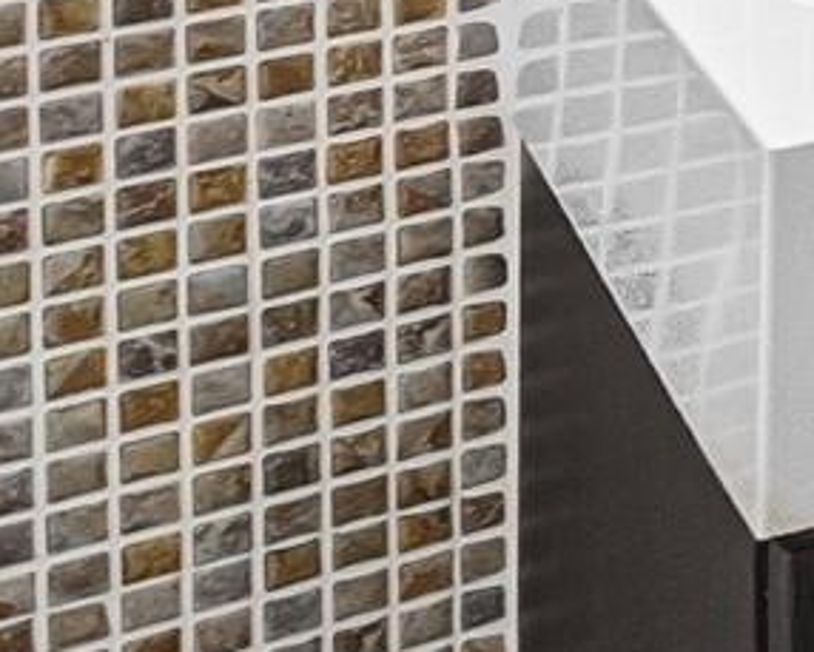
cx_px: 3017
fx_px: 2579
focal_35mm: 107
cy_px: -851
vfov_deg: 12.0
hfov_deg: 9.0
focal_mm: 10
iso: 2500
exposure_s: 1/15
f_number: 8
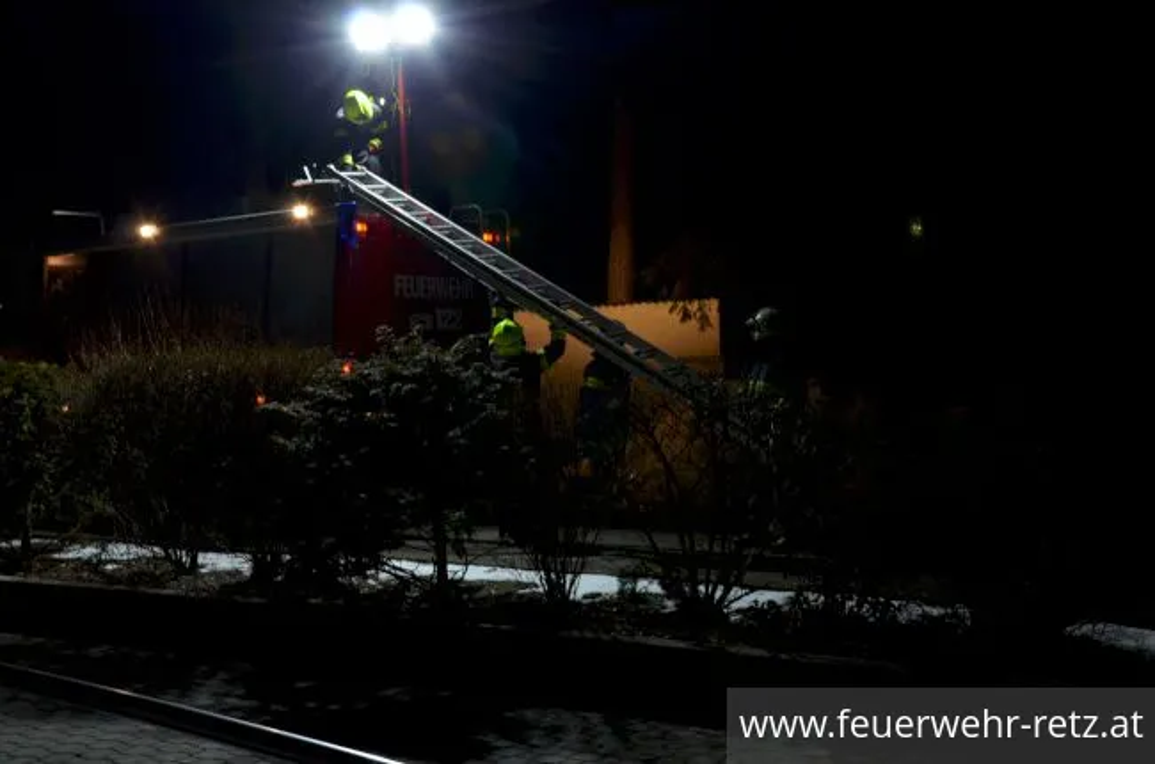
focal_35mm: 45
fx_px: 1440
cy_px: 382
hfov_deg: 43.7
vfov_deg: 29.7
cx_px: 578
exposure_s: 1/15
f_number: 8
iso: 800
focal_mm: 30
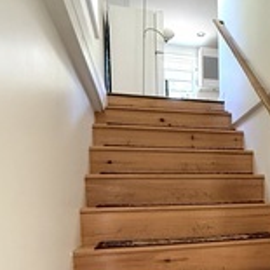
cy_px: 206
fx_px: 353
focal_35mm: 40
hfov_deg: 38.4
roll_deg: +1.0
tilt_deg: -0.5
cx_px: 253
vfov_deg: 40.6
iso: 640
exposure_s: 1/60
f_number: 2.2
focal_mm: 2.22
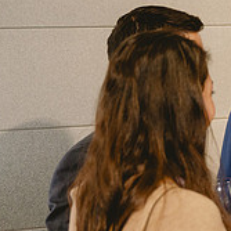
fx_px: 1336
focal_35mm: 177
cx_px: 369
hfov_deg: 9.5
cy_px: 176
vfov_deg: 9.9
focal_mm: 60
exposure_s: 1/200
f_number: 2.8
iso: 2000
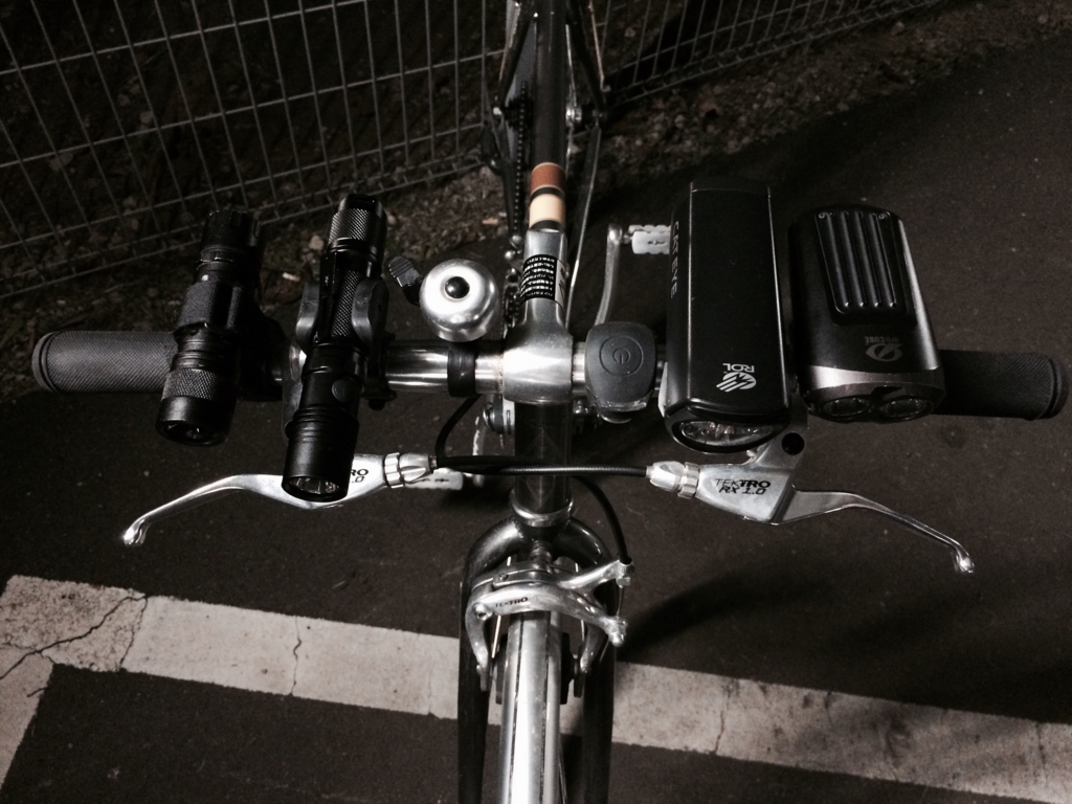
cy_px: 402
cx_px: 536
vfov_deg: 48.2
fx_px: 898
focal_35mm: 29
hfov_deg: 61.7
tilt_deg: -54.7
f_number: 2.2
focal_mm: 4.15
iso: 400
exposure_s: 1/15
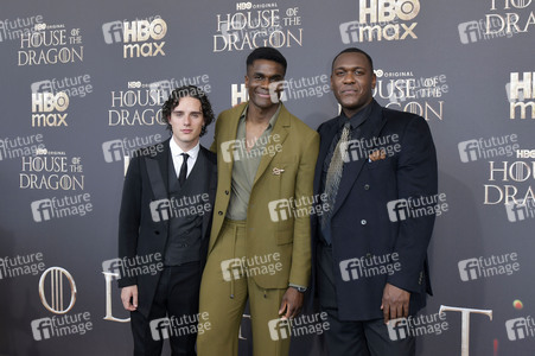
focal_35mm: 28
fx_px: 416
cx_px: 268
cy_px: 178
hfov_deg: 65.5
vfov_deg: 46.3
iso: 400
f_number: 6.3
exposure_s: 1/200
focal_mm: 28
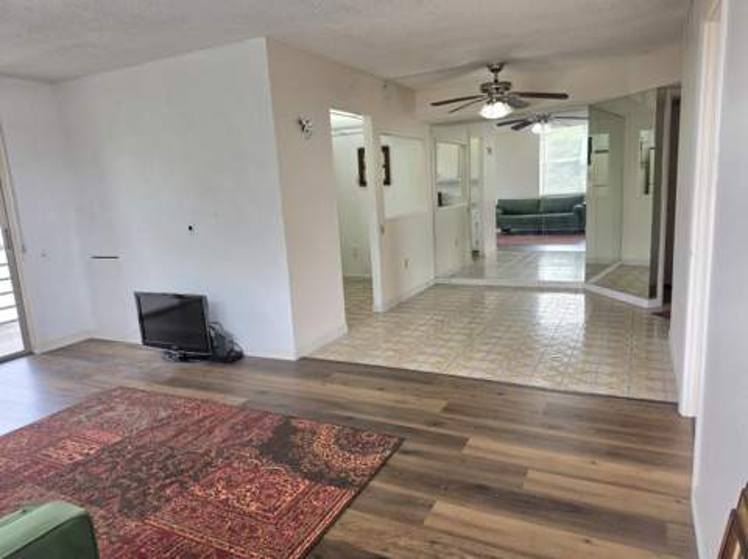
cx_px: 374
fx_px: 496
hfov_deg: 74.0
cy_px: 280
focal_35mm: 23
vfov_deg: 58.8
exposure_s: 1/120
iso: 20
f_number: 1.4
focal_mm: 6.5
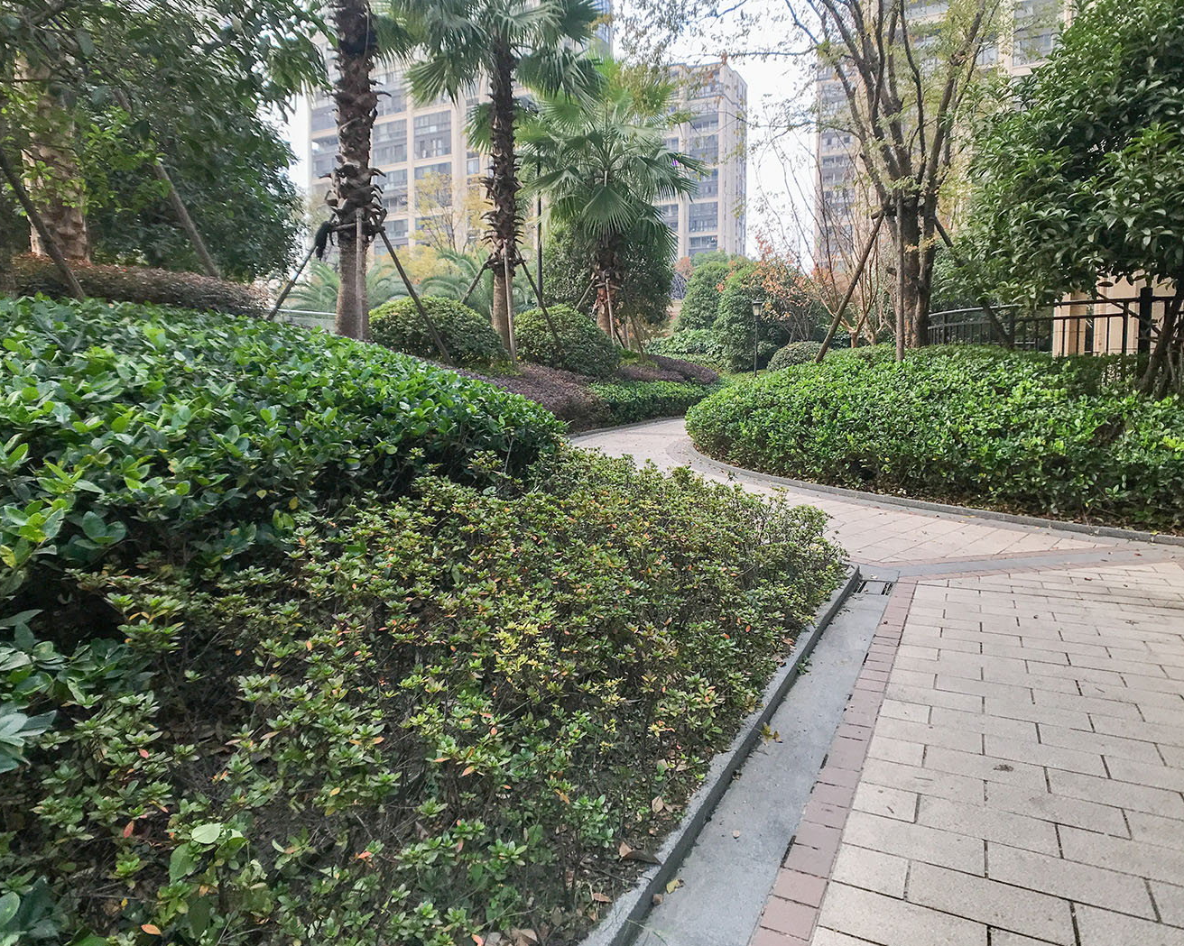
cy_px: 464
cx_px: 595
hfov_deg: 58.8
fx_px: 1051
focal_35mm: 30
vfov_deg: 48.5
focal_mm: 3.99
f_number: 1.8
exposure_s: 1/220
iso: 20
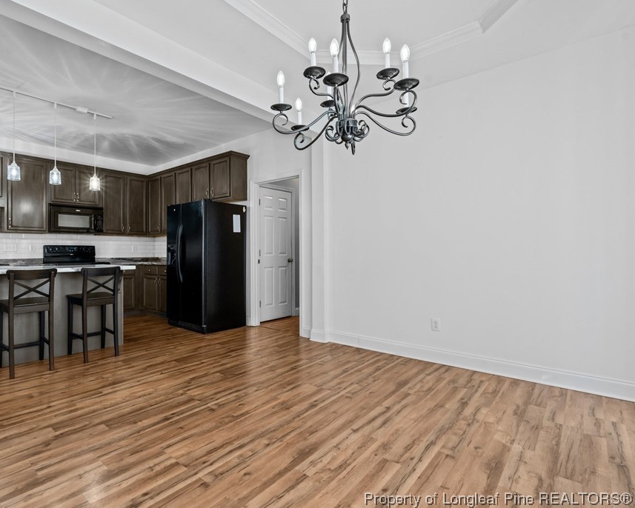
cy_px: 246
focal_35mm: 19
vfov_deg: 70.9
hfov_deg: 82.7
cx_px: 270
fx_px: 357
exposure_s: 1/5
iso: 320
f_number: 8
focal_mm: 16
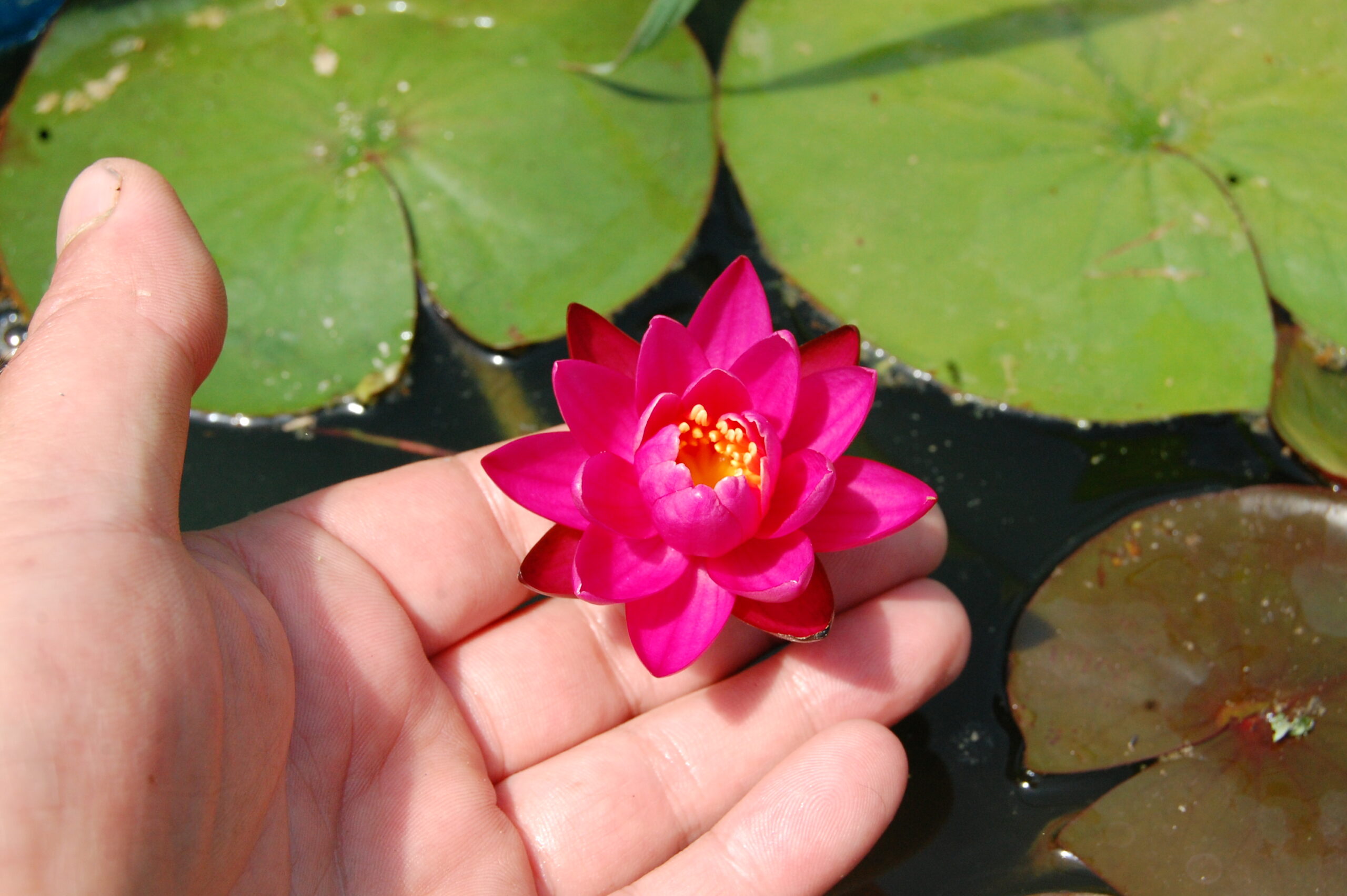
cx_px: 674
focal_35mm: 60
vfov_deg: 22.6
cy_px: 448
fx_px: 2243
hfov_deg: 33.4
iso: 800
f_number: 13
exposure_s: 1/640
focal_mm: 40
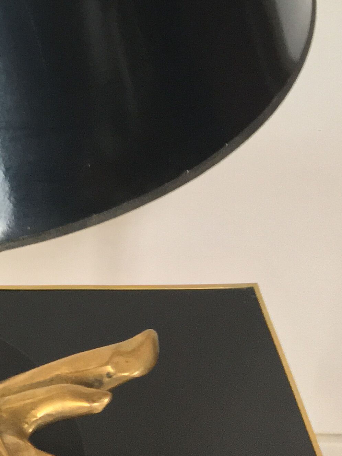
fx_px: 1159
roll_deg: +0.9
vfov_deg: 19.4
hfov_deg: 15.6
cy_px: -225
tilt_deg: -24.5
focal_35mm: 88
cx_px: -156
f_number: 2.2
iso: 80
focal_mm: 4.15
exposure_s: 1/33
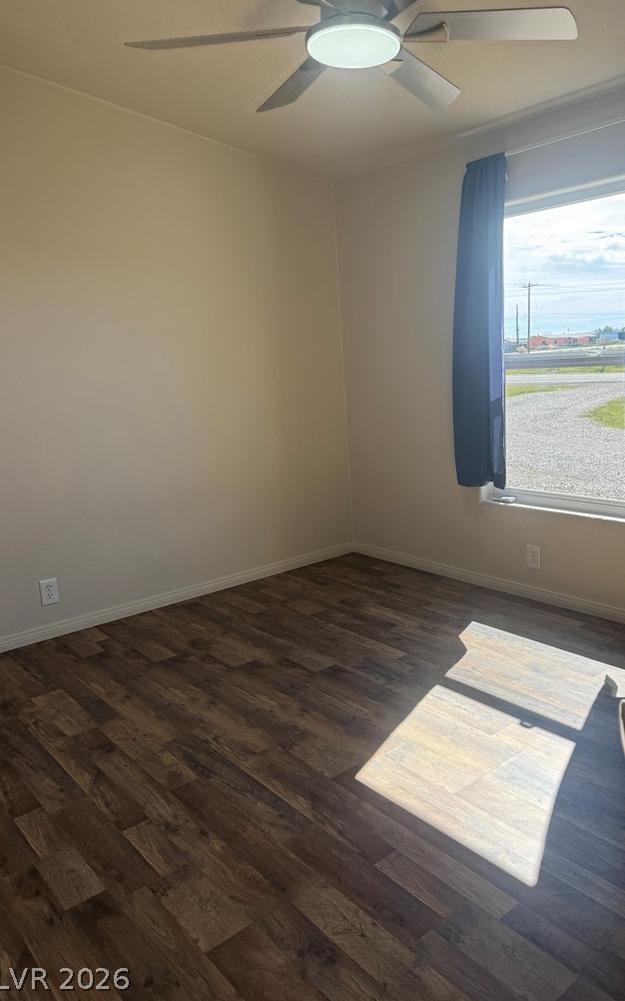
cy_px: 491
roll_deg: +3.8
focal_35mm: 26
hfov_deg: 47.4
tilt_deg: -11.0
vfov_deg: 70.4
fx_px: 709
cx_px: 369
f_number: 1.78
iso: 80
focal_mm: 6.76
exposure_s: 1/445
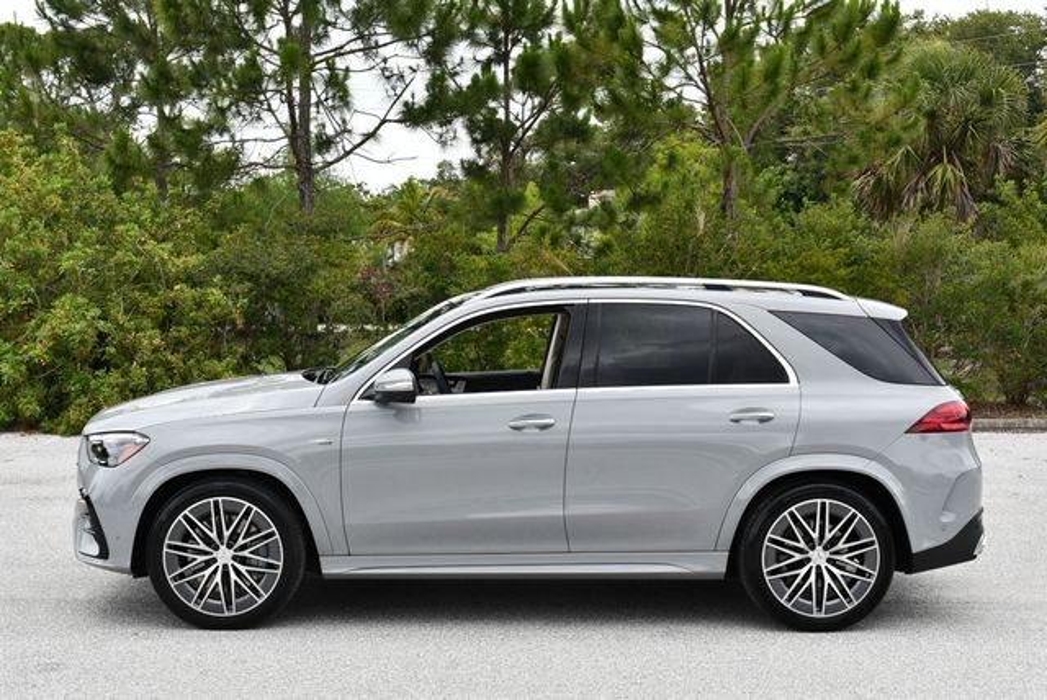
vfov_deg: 24.2
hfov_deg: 35.6
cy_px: 350
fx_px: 1630
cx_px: 524
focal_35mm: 56
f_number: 8
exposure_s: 1/250
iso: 160
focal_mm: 28
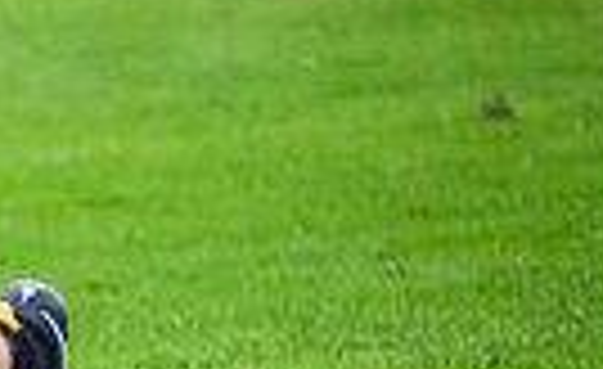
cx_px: -1091
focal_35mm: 802
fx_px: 13103
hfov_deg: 2.6
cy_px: 403
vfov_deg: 1.6
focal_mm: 130
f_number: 2.8
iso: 500
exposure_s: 1/2000
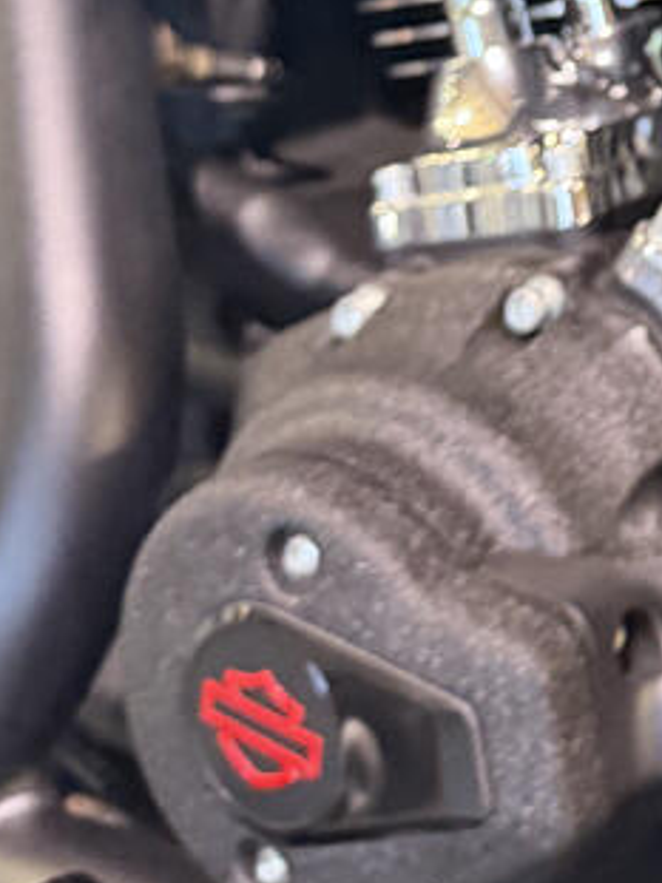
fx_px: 2016
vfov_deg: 22.6
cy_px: -193
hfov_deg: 17.4
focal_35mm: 79
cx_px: 875
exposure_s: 1/60
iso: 400
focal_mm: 6.76
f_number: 1.78
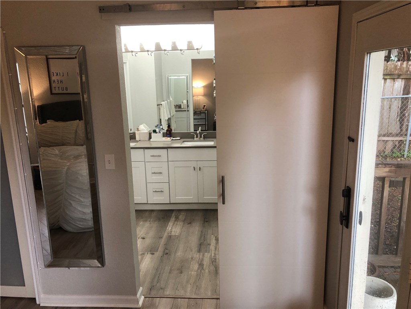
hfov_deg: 63.4
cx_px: 206
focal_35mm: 28
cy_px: 154
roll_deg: +1.4
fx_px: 332
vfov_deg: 49.7
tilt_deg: -11.6
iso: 40
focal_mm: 4
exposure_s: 1/24
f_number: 1.8
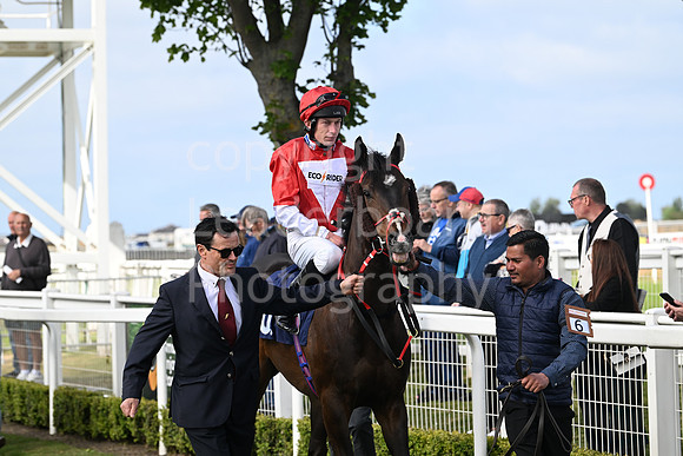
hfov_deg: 12.8
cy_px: 228
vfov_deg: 8.6
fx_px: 3036
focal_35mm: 160
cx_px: 342
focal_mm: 160
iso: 400
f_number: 6.3
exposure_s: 1/1000
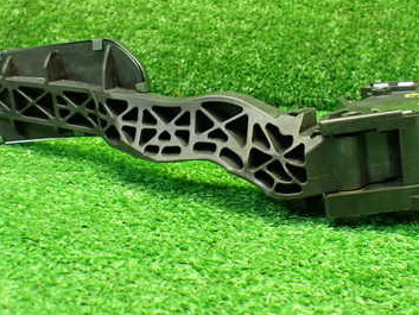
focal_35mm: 51
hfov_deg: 37.4
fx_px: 618
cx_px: 241
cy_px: 118
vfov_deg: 28.5
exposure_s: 1/60
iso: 800
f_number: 2.3
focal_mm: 5.4
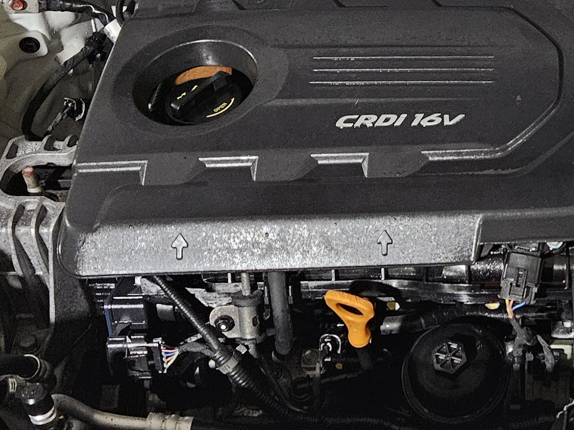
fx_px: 1310
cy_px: 126
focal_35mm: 79
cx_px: 624
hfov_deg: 23.3
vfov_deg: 18.6
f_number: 1.8
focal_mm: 5.4
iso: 640
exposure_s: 1/24
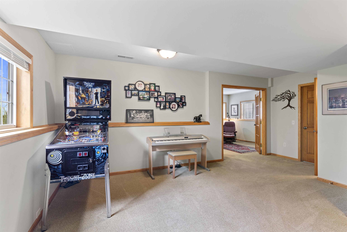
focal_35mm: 18
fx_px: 174
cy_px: 116
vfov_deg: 67.4
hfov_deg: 90.0
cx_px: 174
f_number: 7.1
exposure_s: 1/4
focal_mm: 18
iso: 320
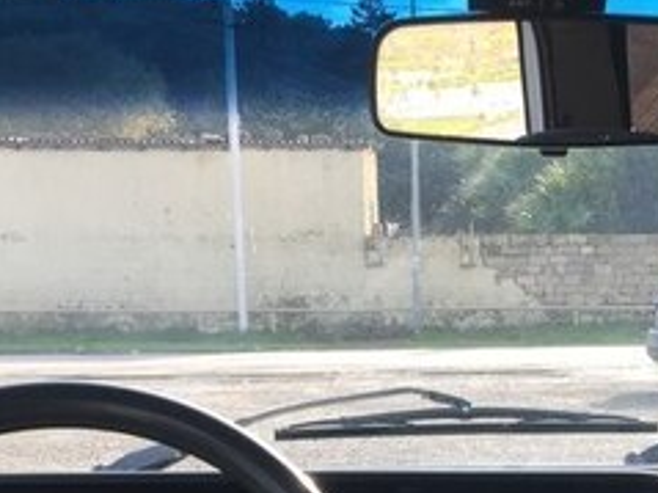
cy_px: 662
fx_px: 1520
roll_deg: -0.7
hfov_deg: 24.1
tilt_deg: -13.7
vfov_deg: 17.2
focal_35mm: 80
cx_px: 504
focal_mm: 4.15
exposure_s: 1/286
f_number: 2.2
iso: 32
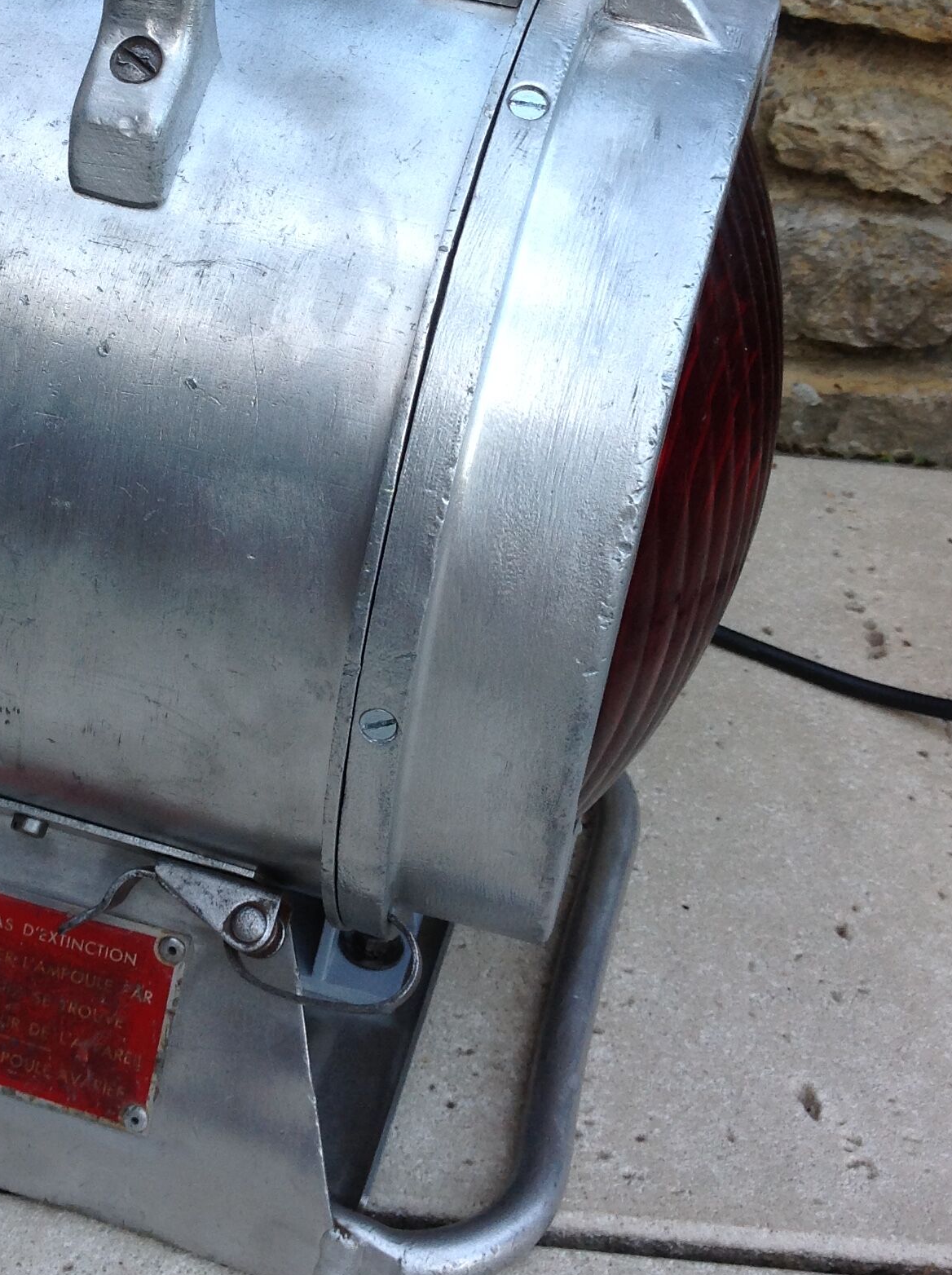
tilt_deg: -31.4
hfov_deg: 25.0
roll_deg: -3.8
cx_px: 312
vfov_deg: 33.1
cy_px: 449
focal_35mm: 58
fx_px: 2133
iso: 50
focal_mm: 4.28
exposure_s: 1/60
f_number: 2.4
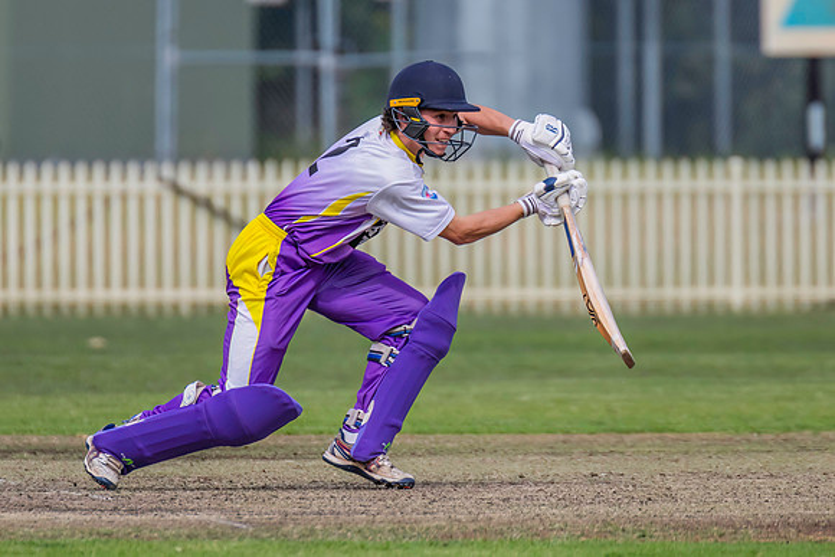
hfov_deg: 2.3
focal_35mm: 881
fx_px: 20447
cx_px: 361
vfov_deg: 1.6
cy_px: 222
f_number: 6.3
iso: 800
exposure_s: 1/2500
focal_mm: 600
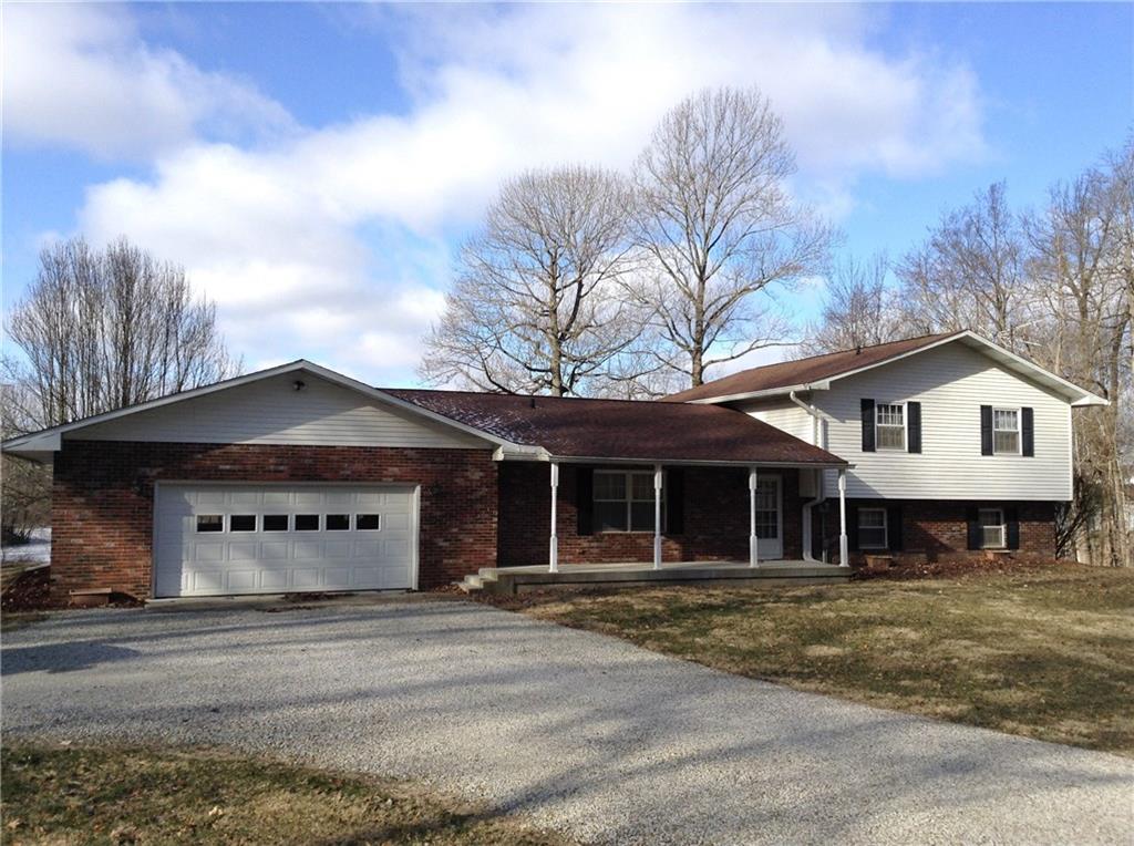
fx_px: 1079
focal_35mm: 33
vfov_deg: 42.8
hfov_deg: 55.4
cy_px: 423
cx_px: 567
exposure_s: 1/891
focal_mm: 3.3
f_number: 2.4
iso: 25
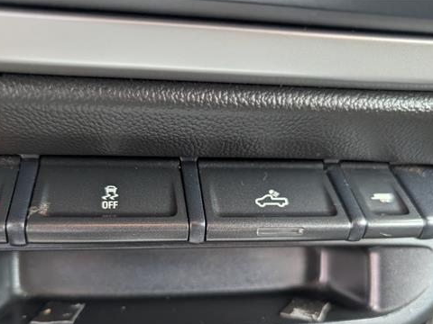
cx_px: 207
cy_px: 212
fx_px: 400
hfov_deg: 56.8
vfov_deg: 43.6
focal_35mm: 32
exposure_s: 1/286
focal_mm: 6.9
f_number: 1.68
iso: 183
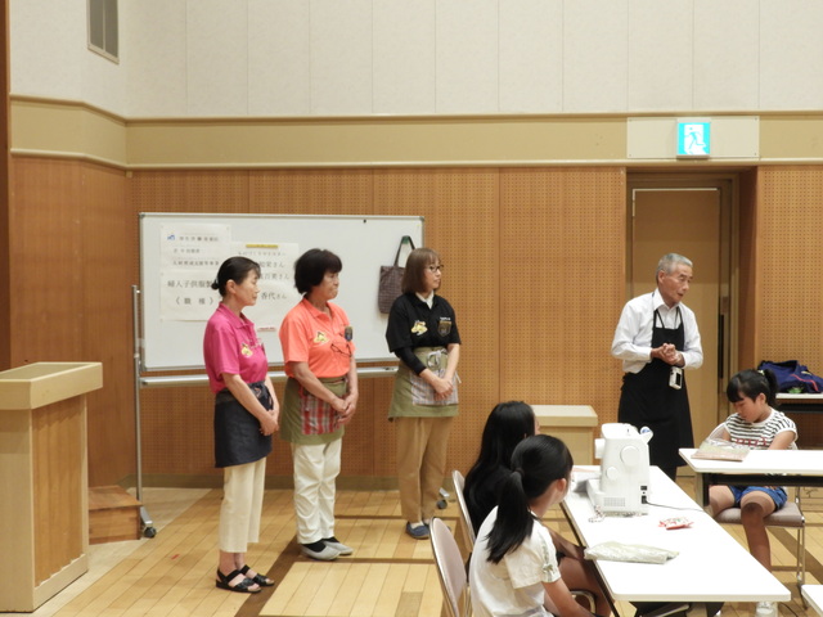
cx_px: 412
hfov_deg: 38.2
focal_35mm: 50
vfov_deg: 29.1
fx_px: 1189
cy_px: 308
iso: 220
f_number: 4
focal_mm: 9
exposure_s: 1/30
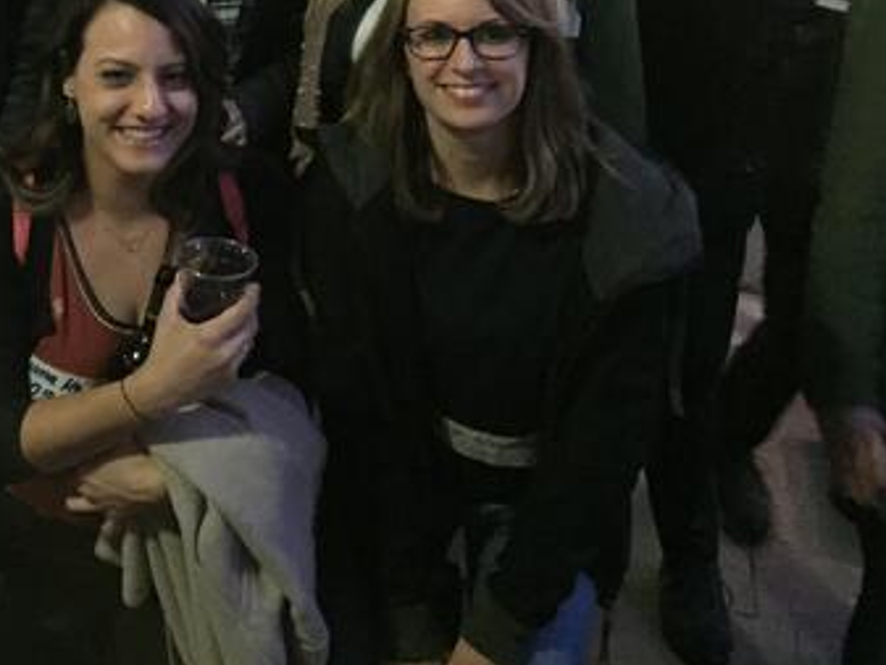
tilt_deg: -13.8
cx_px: 66
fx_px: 1434
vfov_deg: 25.4
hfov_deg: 32.4
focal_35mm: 56
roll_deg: +0.0
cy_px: 74
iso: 1250
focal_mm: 4.15
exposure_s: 1/17
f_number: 2.2
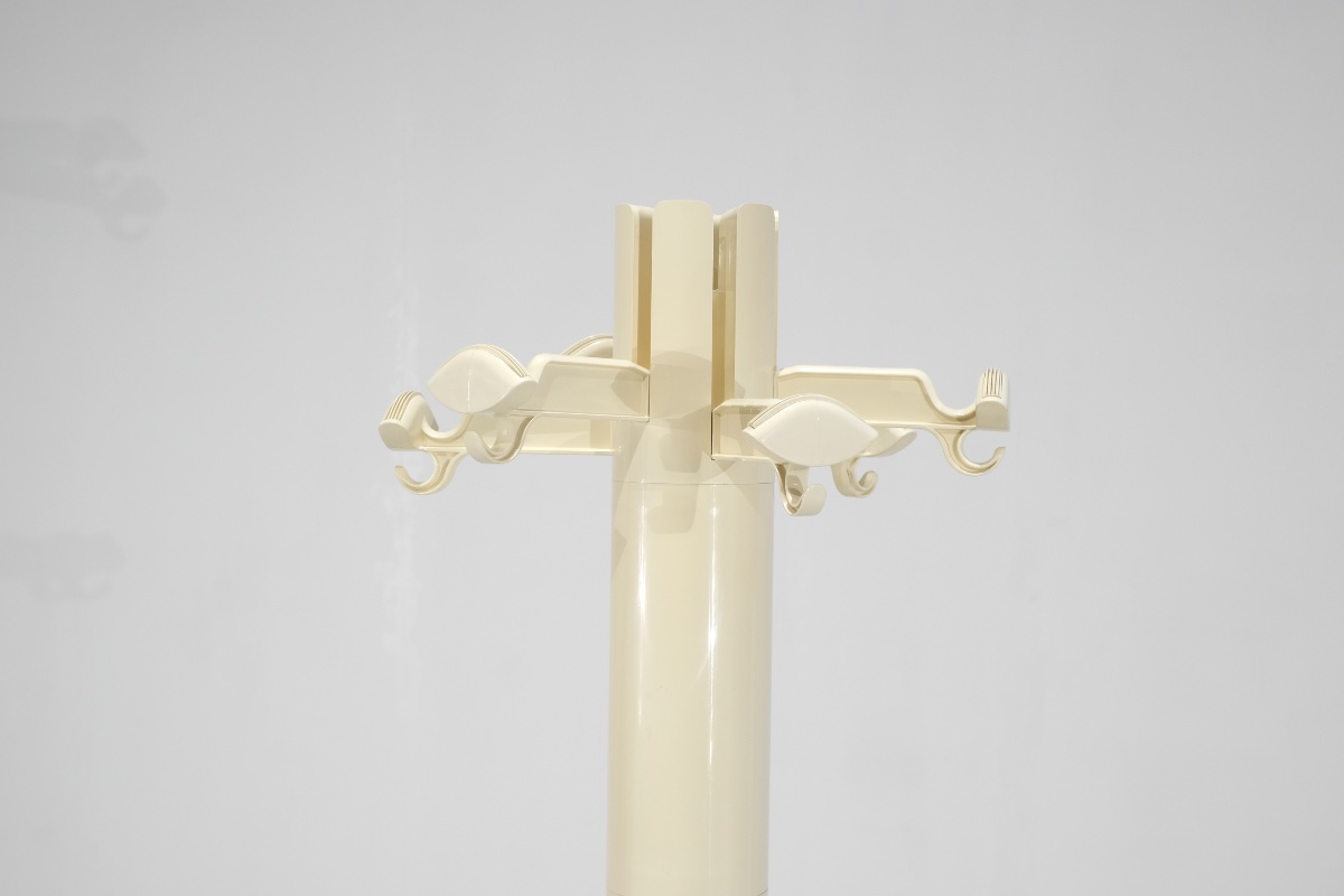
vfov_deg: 25.5
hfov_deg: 37.5
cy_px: 448
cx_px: 672
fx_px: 1979
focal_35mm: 53
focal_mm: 35
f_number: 6.4
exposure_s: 1/70
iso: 800
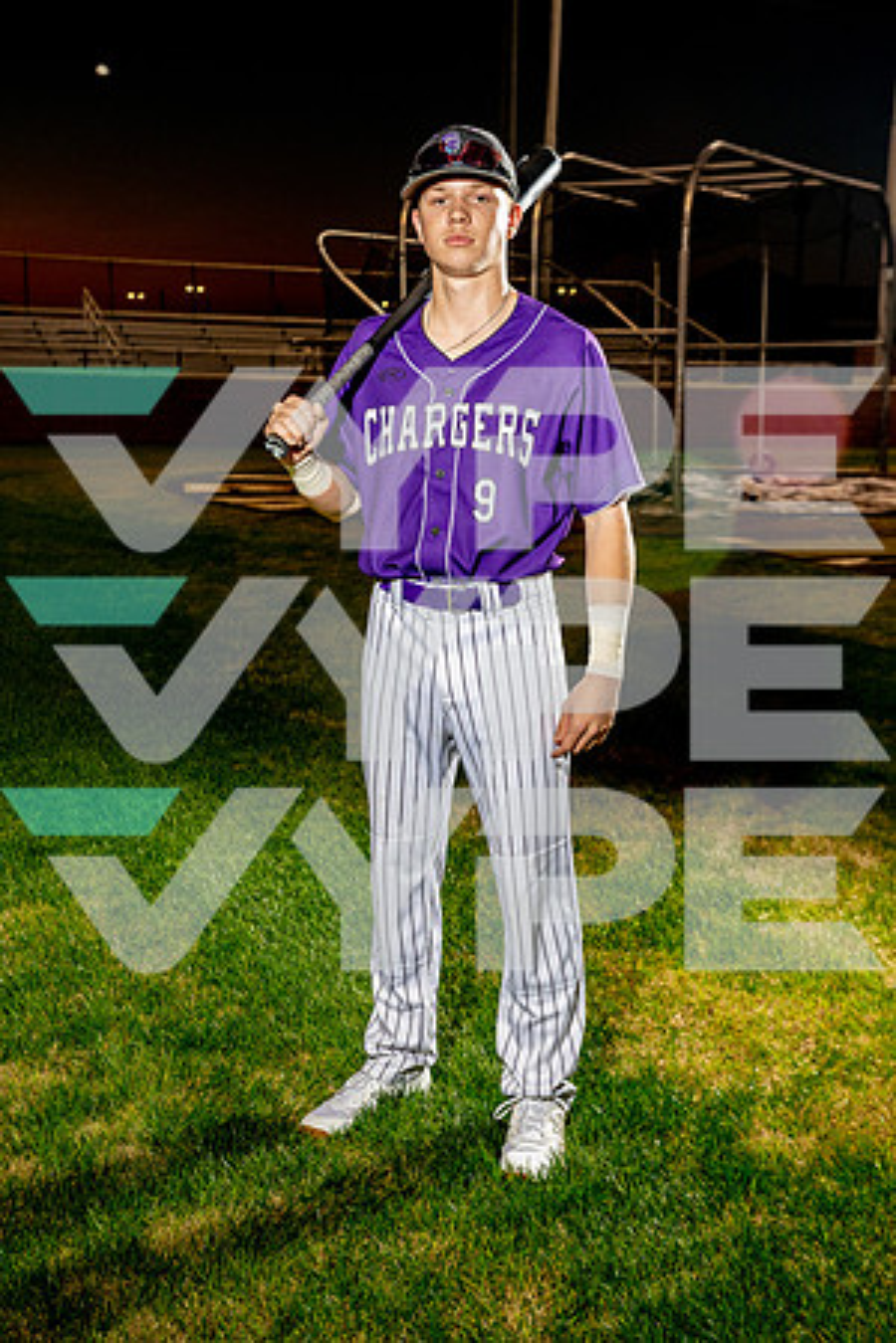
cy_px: 672
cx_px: 448
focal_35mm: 52
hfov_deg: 26.0
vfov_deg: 38.2
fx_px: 1941
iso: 800
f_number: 5.6
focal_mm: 52
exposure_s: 1/250
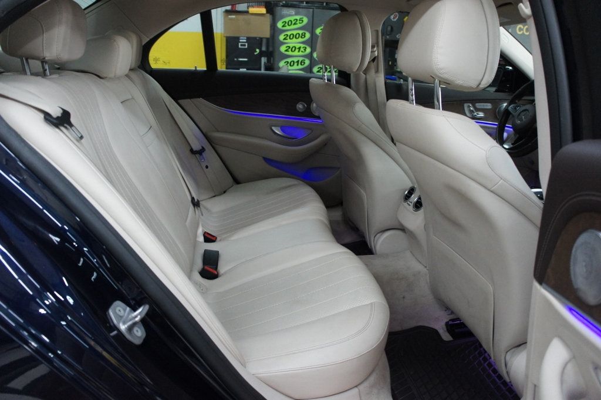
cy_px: 200
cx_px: 300
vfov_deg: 47.9
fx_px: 450
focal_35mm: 27
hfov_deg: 67.4
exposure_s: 1/80
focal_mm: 18
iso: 1600
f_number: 3.5
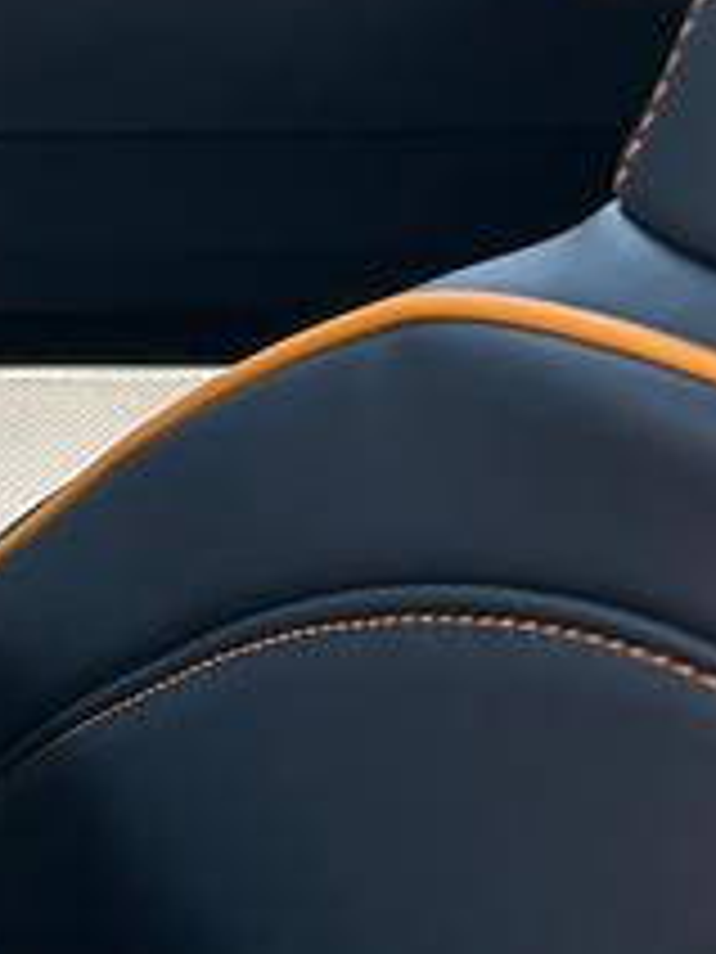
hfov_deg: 11.0
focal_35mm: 118
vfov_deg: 16.3
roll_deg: -0.3
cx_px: -860
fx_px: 3254
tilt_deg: -16.4
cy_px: -63
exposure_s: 1/539
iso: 50
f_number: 1.5
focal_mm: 5.7
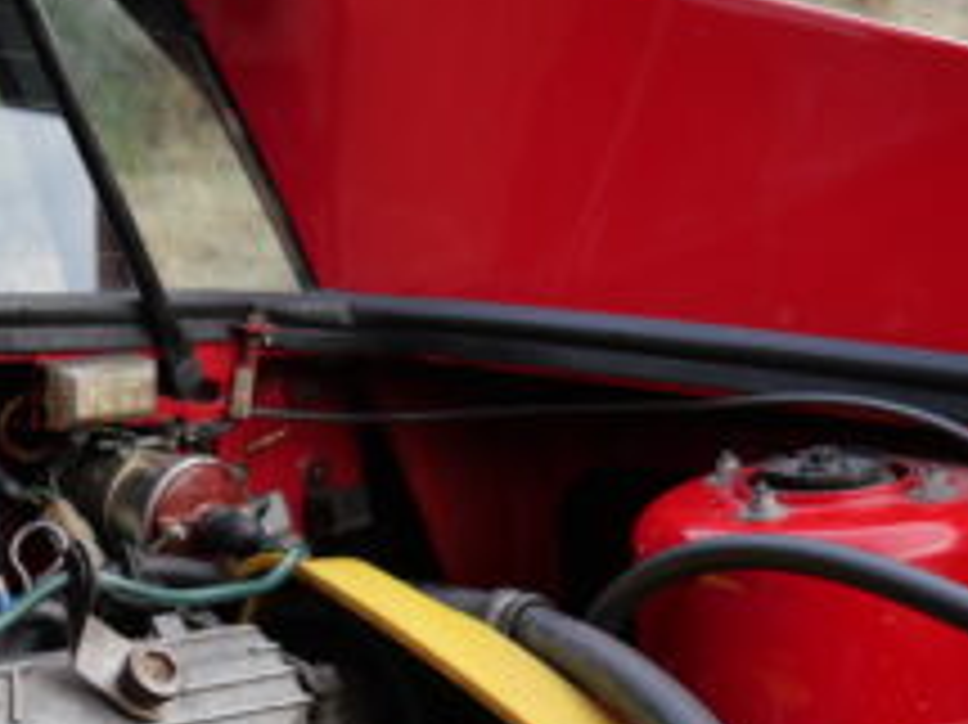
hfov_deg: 26.9
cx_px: -59
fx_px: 1873
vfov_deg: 20.9
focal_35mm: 67
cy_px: 796
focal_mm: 12
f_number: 3.5
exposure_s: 1/100
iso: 200
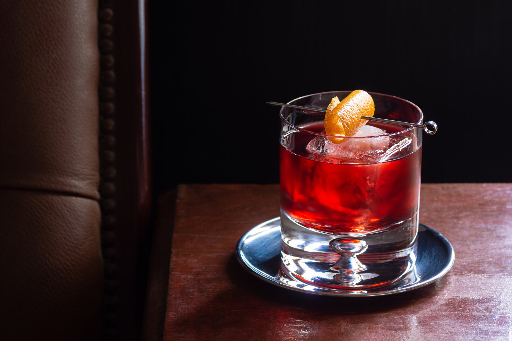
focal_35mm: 135
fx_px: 1920
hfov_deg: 15.2
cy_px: 170
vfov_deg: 10.2
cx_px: 256
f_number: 7.1
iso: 100
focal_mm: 90
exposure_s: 1/1.67
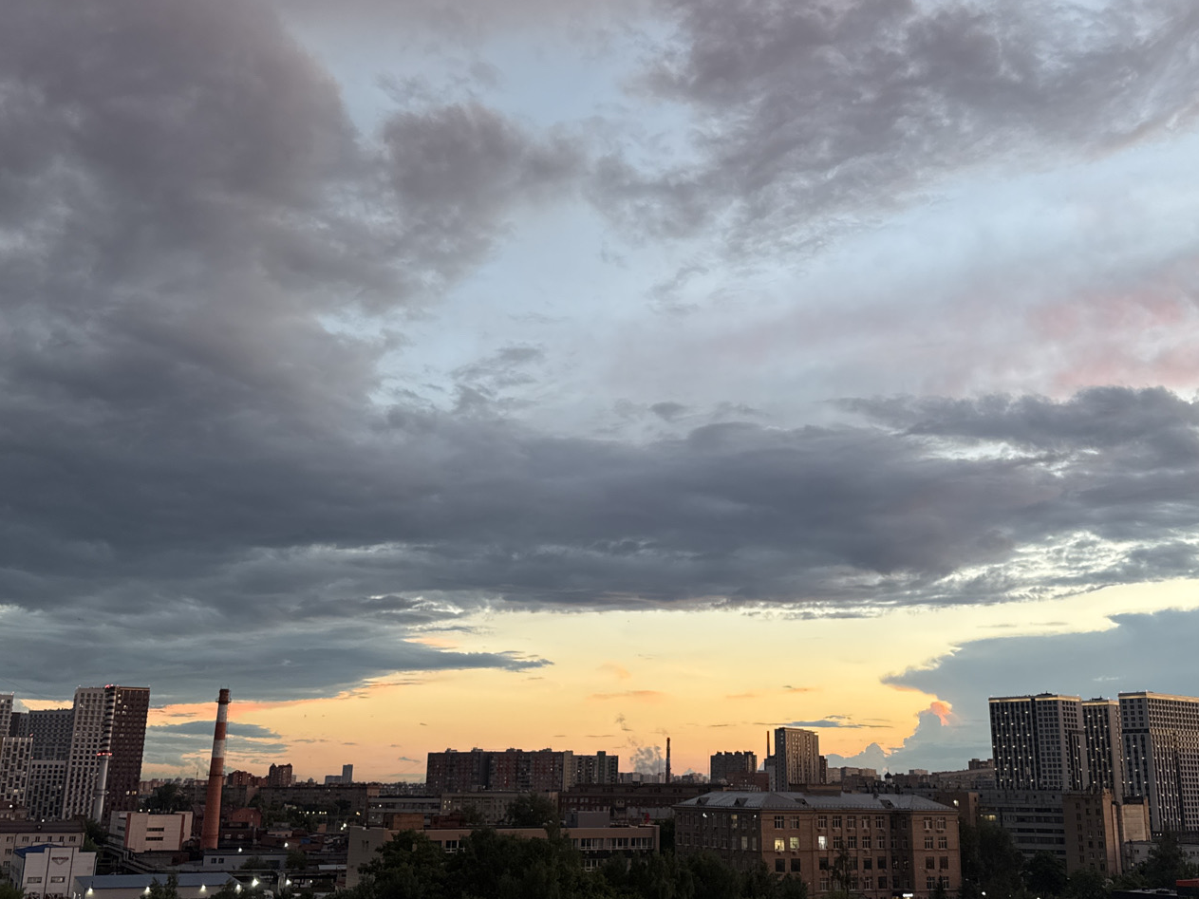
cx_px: 656
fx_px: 1316
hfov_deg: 48.9
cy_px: 398
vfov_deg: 37.7
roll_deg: -0.6
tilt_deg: +16.2
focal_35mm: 38
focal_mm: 6.76
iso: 100
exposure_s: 1/100
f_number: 1.78
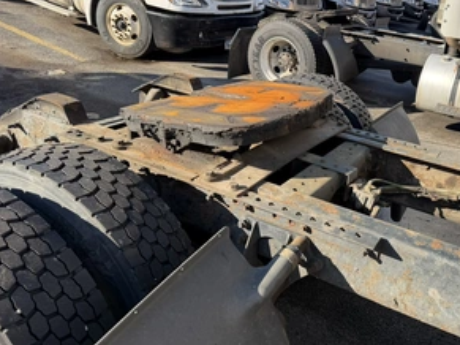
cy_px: 185
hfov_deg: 54.0
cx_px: 315
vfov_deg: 42.9
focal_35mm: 33
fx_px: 438
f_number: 1.78
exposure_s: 1/1314
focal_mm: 6.76
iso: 100
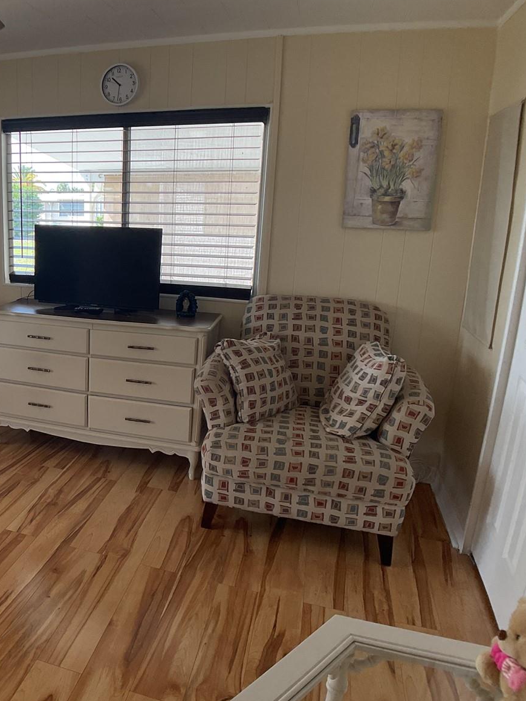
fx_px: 810
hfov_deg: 34.7
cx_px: 99
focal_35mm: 40
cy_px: 344
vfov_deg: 46.8
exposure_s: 1/122
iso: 16
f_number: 1.8
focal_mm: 3
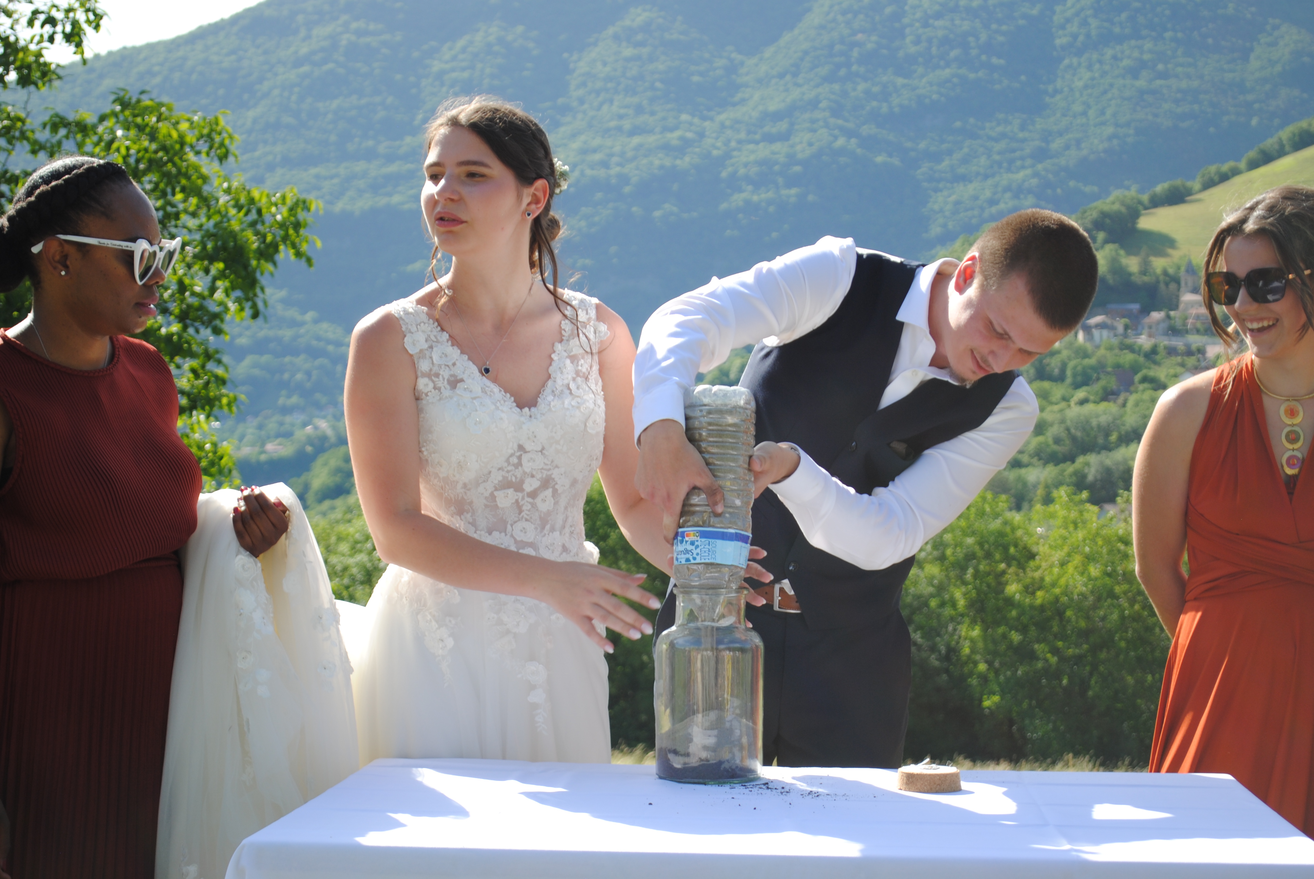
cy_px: 440
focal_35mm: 68
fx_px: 2467
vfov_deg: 20.2
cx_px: 657
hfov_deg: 29.8
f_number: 7.1
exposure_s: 1/200
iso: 100
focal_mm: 45
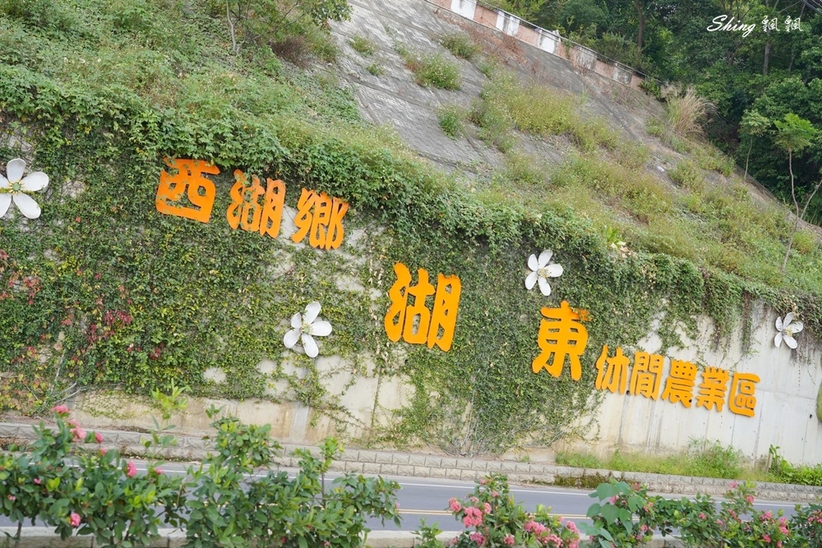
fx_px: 1005
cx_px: 411
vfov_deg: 30.5
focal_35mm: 44
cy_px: 274
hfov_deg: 44.5
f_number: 5.6
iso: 100
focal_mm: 44
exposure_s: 1/50
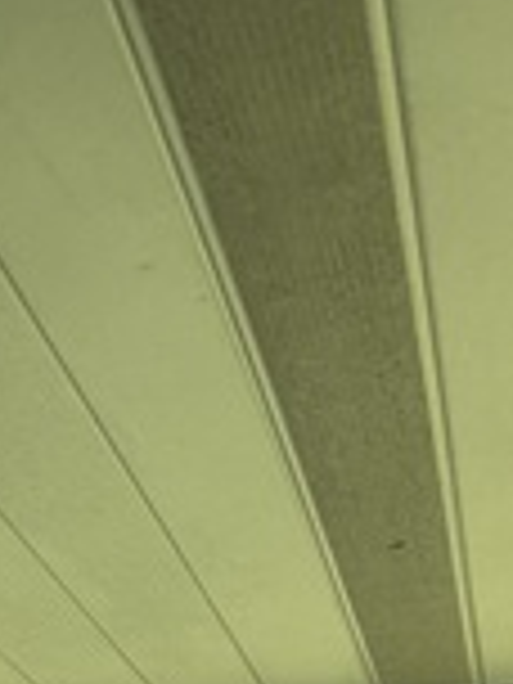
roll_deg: +1.2
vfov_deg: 15.3
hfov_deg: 13.0
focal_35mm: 105
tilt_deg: -7.0
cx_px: -346
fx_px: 2075
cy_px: 1339
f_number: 1.78
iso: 80
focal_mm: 6.76
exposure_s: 1/1653
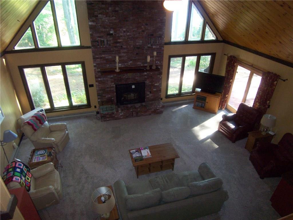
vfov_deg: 58.9
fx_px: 195
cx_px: 146
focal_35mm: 23
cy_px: 110
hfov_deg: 73.9
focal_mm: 3.8
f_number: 2.8
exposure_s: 1/30
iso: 200
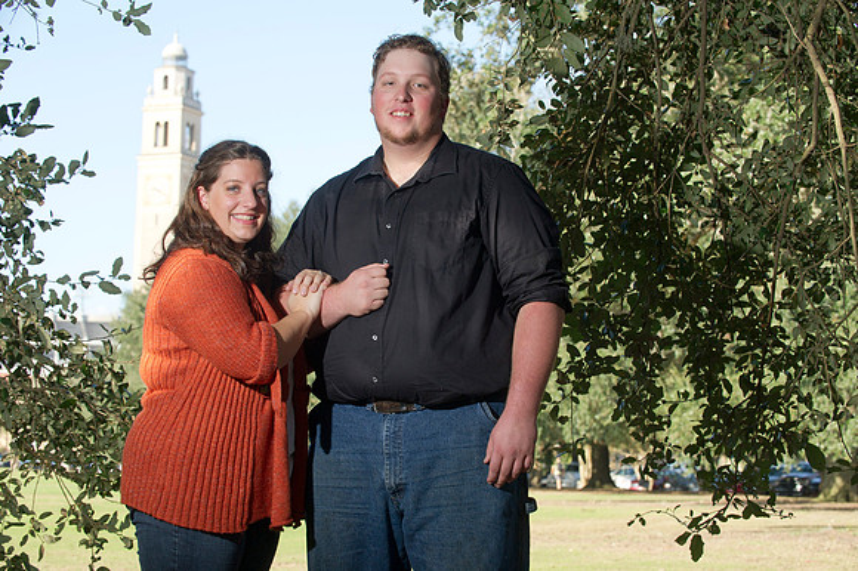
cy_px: 286
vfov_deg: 17.0
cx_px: 429
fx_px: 1906
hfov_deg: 25.4
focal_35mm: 80
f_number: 6.3
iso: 320
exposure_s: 1/200
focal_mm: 80
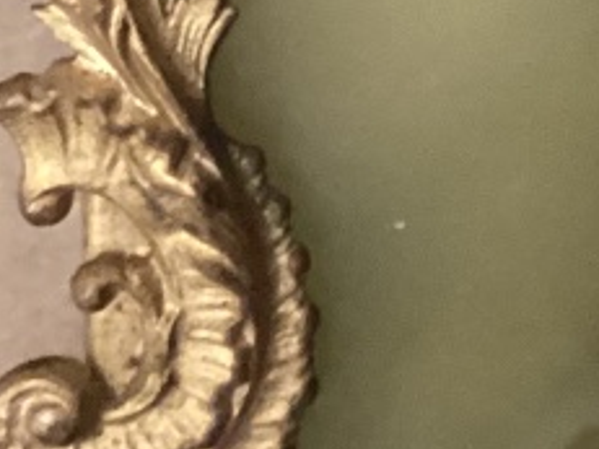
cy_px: -161
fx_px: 2785
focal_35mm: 161
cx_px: 1014
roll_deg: -9.8
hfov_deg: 11.5
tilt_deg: -40.3
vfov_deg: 9.0
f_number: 2.4
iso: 640
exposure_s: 1/25
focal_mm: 3.3
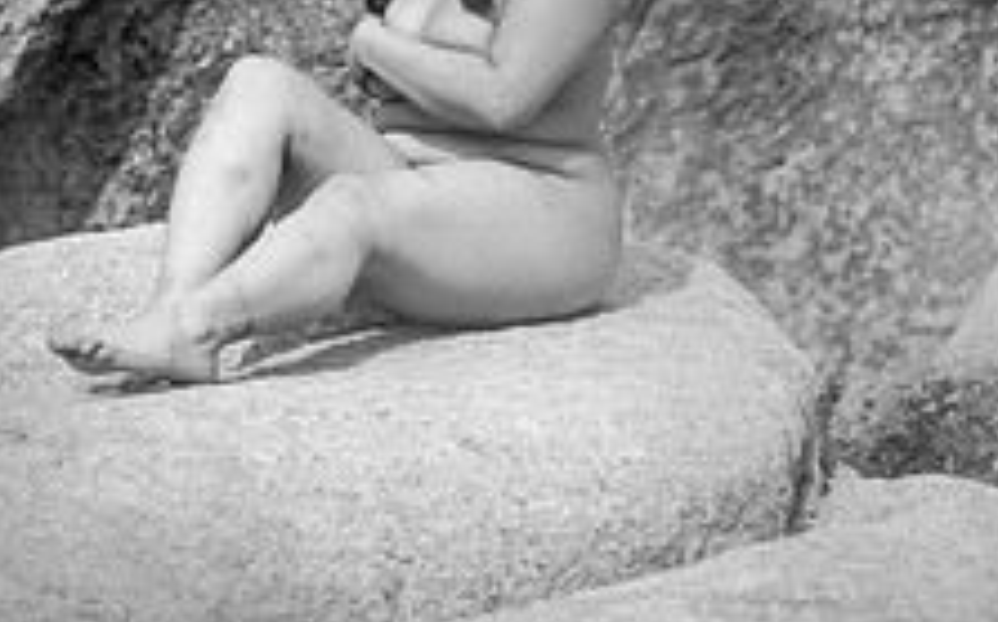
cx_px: 519
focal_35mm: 247
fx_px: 6713
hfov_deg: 8.5
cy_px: -76
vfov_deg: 5.3
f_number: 4
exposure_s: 1/1600
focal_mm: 120
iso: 100
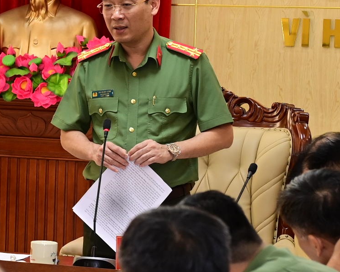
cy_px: 134
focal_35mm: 183
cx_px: -256
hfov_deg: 10.0
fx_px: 1842
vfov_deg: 8.5
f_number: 4
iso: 1250
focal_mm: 48
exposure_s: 1/125
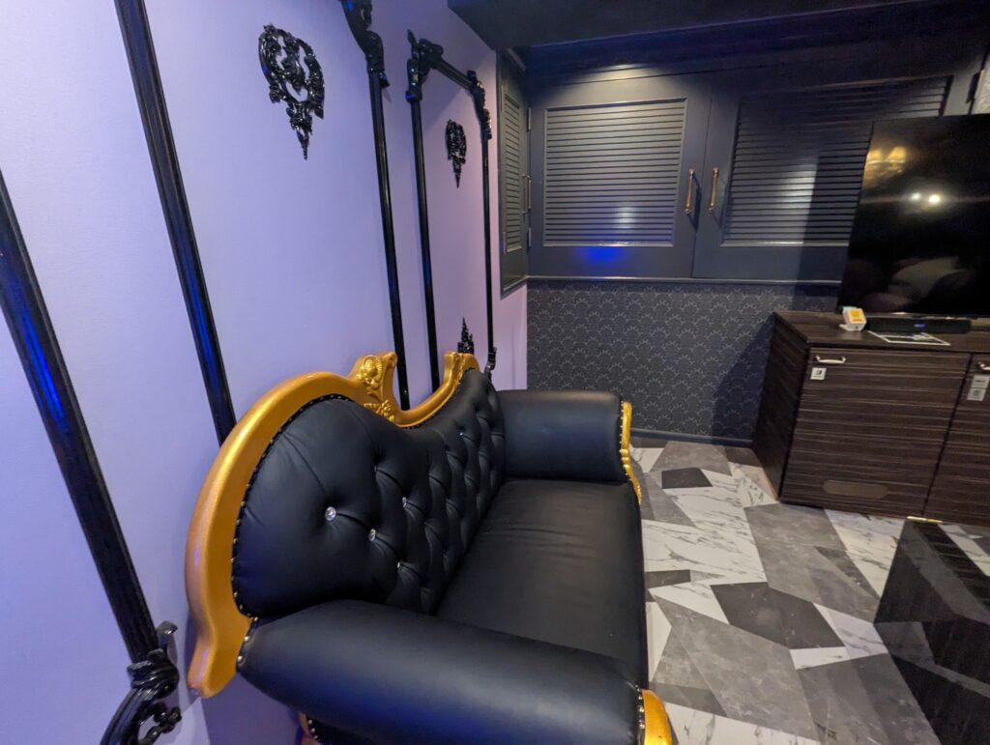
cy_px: 372
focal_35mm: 16
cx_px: 495
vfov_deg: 78.2
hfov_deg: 94.4
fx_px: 458
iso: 723
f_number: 2.2
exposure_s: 1/25
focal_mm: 2.35
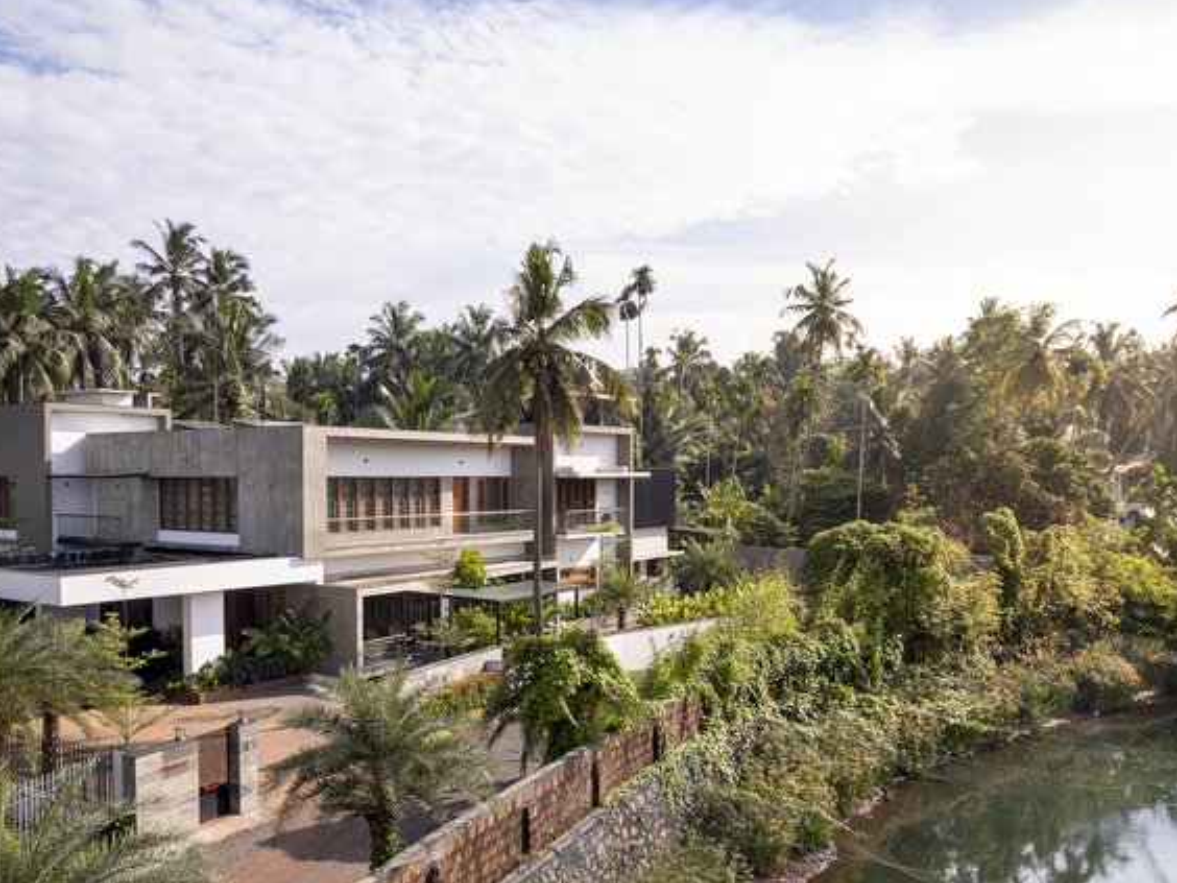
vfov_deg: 46.7
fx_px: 1020
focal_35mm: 30
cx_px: 620
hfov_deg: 59.9
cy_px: 506
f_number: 2.8
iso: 100
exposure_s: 1/60
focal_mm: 8.38
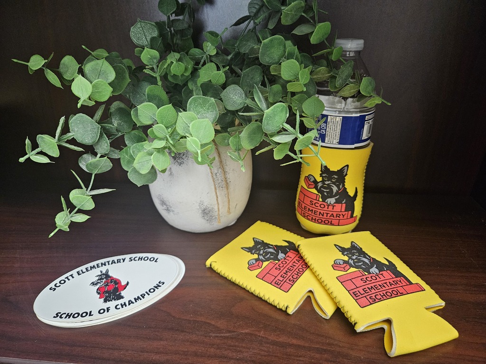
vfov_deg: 58.9
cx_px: 243
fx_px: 323
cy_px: 182
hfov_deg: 73.9
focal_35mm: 23
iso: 500
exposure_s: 1/120
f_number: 1.8
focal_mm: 5.4
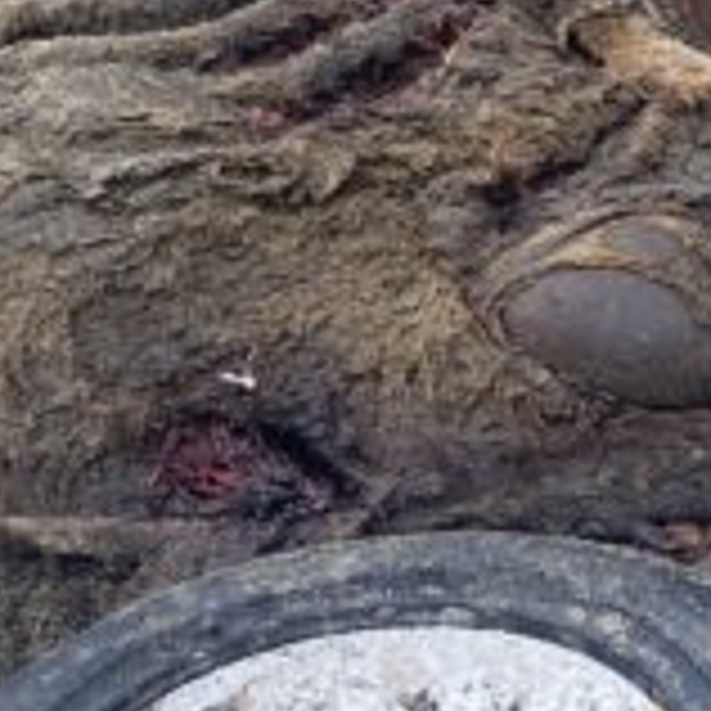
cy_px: 540
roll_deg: -0.4
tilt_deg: -32.2
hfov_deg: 11.5
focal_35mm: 149
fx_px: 3462
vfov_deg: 11.7
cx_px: 828
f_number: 1.8
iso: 32
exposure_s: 1/242
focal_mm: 4.25
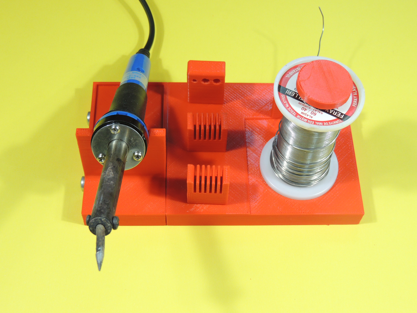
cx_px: 208
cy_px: 156
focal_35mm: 55
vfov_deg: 26.6
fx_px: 663
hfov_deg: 34.9
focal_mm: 9.8
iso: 320
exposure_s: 1/60
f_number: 3.7
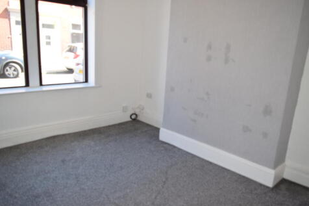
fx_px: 232
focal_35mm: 27
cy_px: 103
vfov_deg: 47.9
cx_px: 154
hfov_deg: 67.4
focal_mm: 18
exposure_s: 1/125
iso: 320
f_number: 5.6
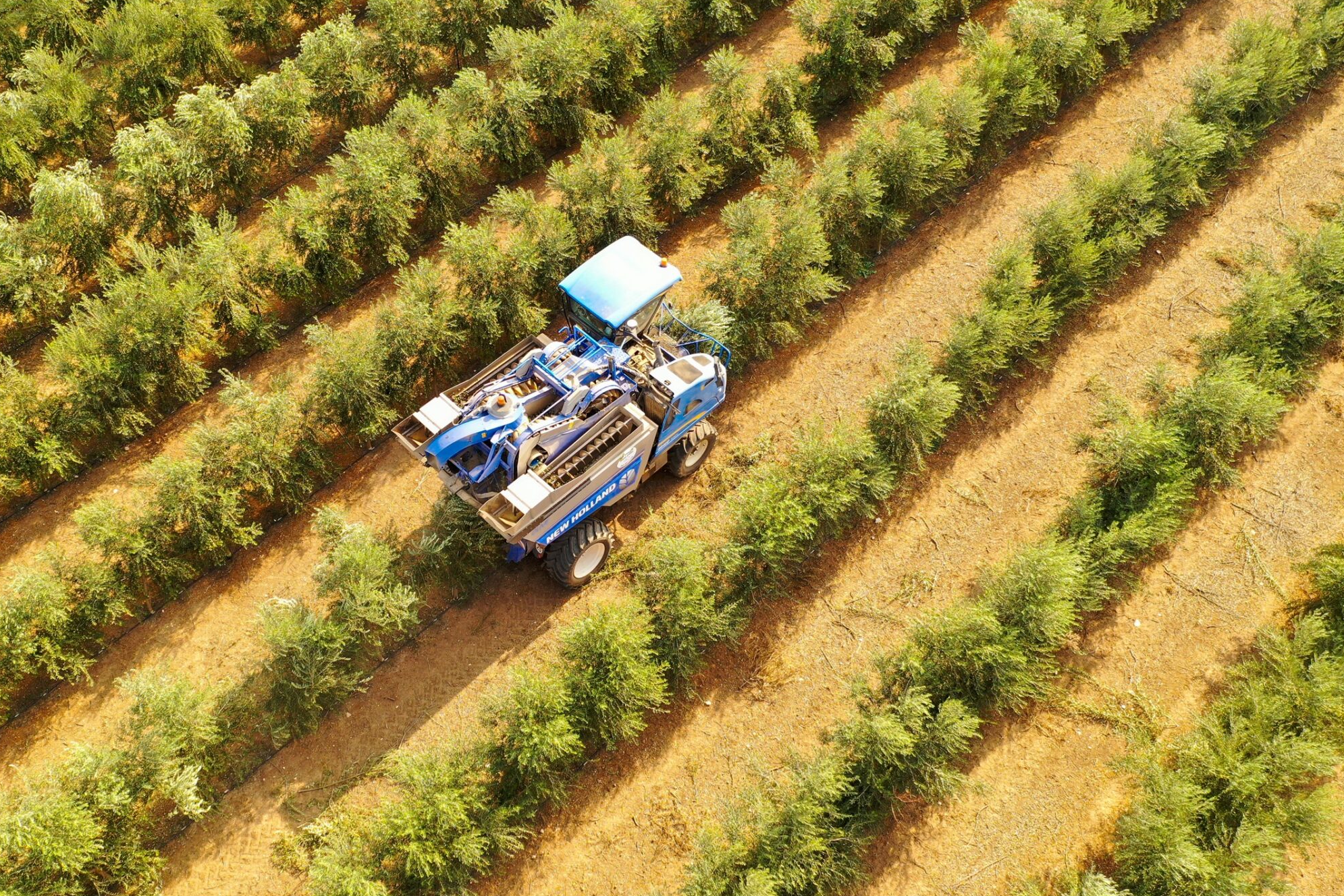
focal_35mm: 36
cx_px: 586
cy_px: 417
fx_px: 1344
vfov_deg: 36.9
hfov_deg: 53.0
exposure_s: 1/160
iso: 100
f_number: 4
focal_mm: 10.26
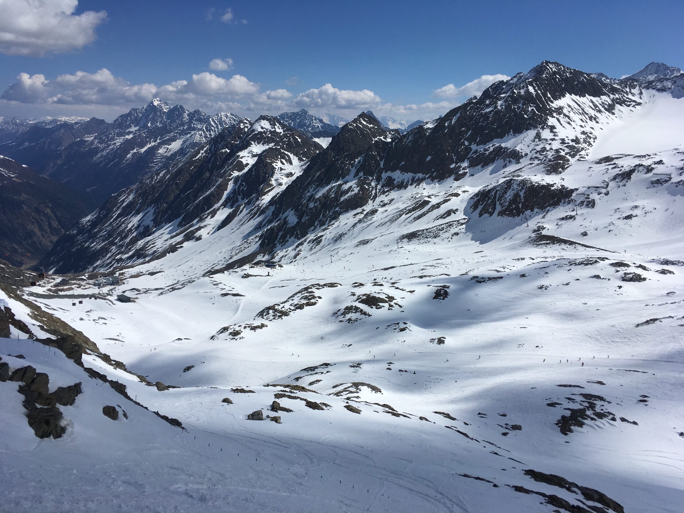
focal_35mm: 29
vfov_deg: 48.2
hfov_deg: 61.7
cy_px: 256
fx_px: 573
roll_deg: -2.3
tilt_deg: -17.9
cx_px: 342
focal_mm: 4.15
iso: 25
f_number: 2.2
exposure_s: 1/6410
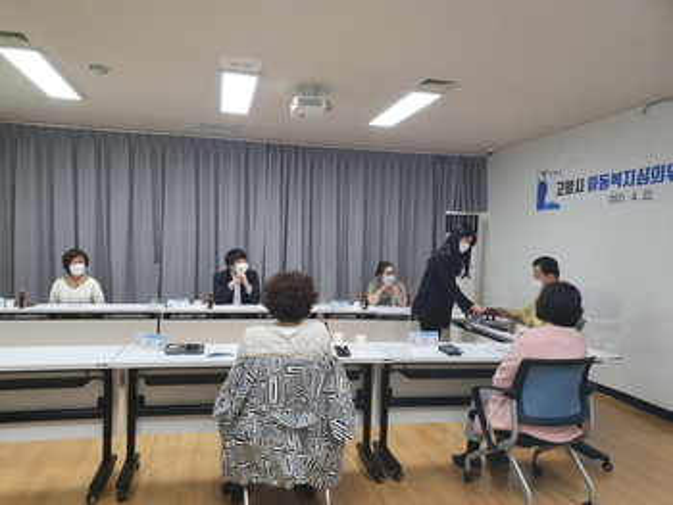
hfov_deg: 67.3
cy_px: 252
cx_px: 336
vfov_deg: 53.1
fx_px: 506
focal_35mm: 26
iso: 100
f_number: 2.4
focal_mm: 4.3
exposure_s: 1/60
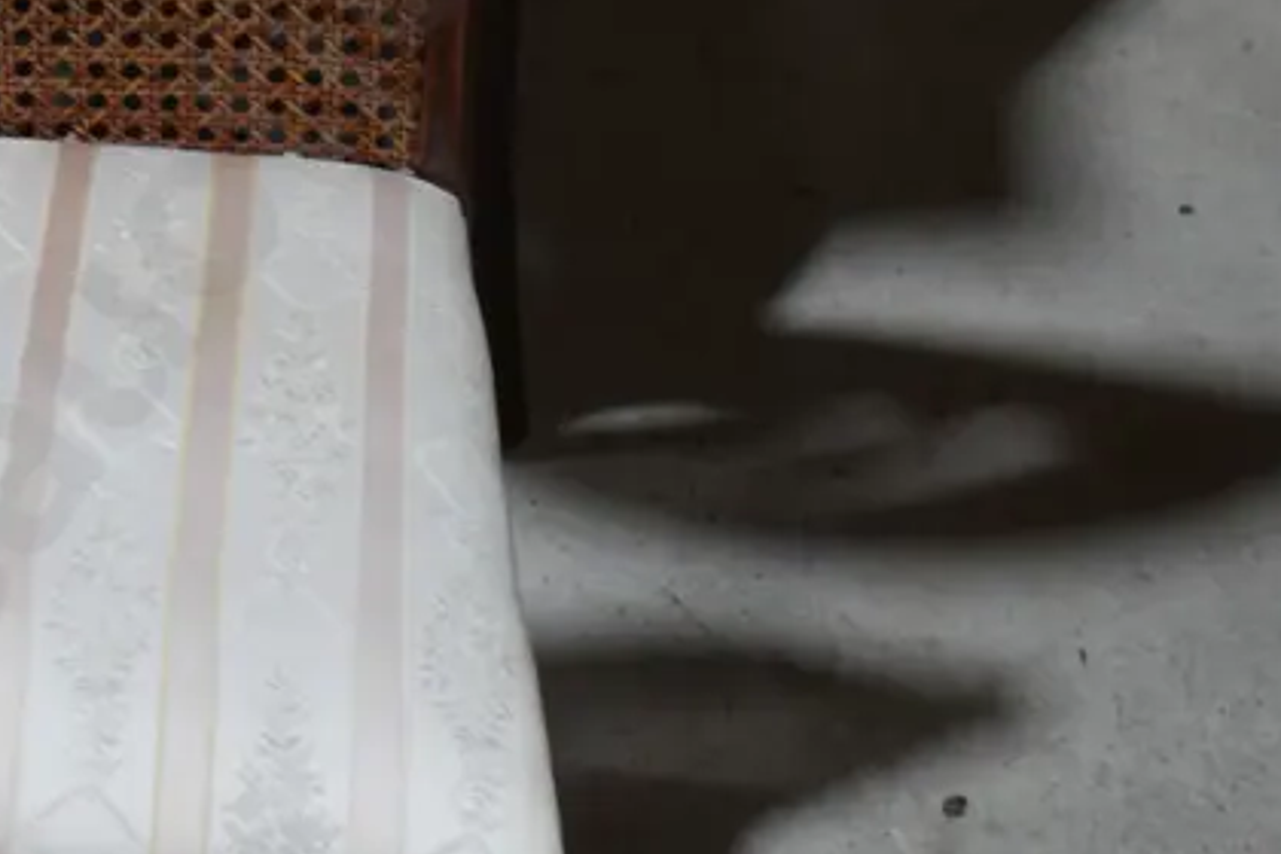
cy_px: 326
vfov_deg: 17.9
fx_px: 2704
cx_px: 125
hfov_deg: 25.8
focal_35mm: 76
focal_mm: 15
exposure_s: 1/80
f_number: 3.6
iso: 200
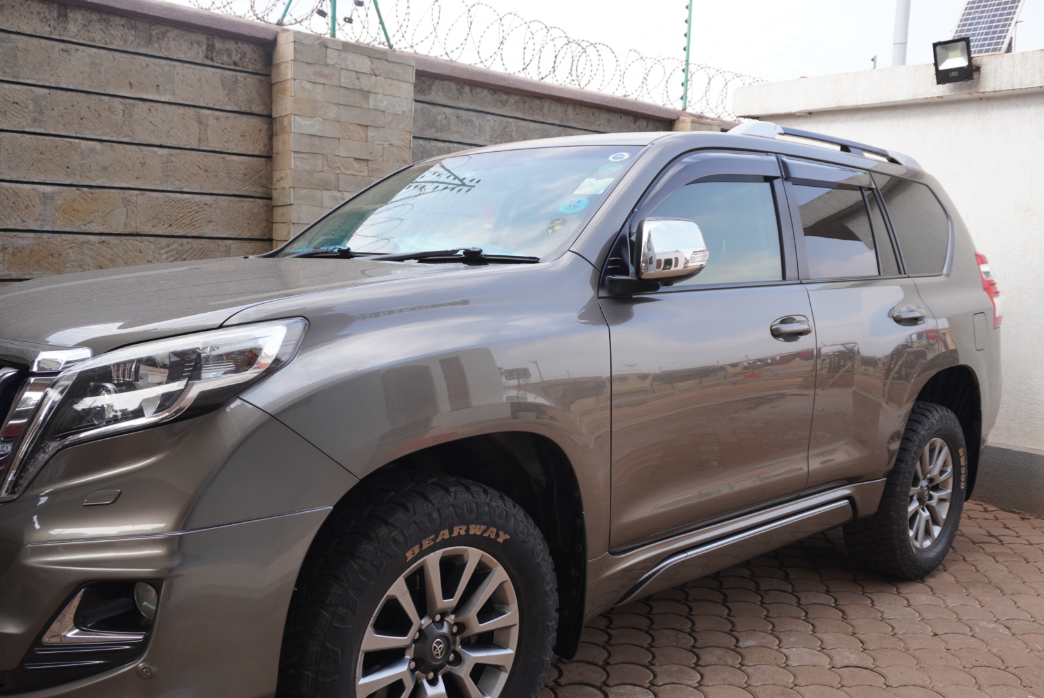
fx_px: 914
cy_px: 349
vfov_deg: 41.8
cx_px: 522
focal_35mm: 32
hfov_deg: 59.5
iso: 100
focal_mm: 21
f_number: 4.5
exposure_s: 1/125
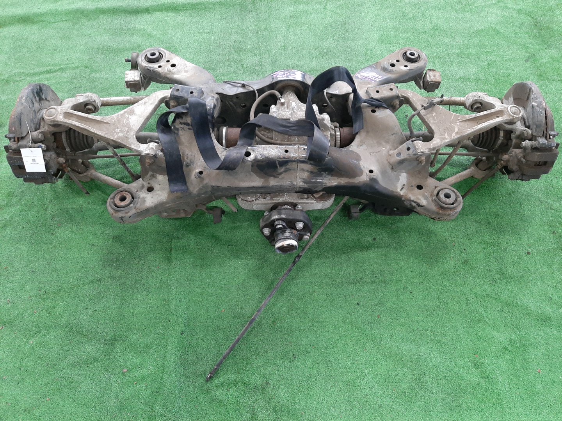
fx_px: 422
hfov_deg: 67.3
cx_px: 281
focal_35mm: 26
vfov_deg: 53.1
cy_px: 210
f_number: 1.7
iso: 208
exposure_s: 1/33
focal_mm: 3.93
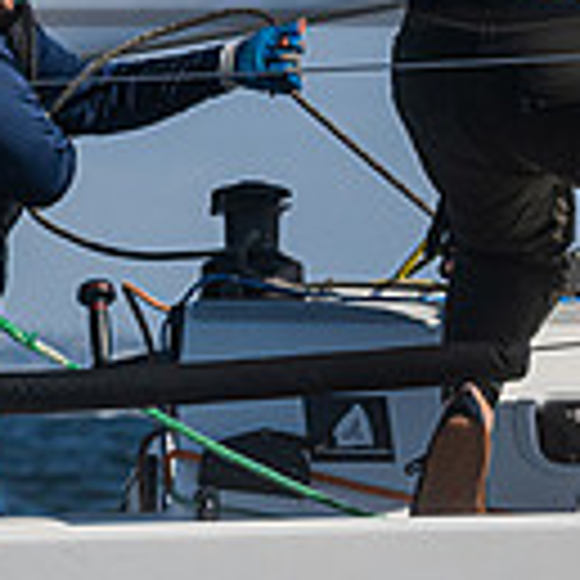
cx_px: -701
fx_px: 8947
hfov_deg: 3.7
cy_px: 124
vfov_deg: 3.7
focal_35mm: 472
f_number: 6.3
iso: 400
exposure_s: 1/8000
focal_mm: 120
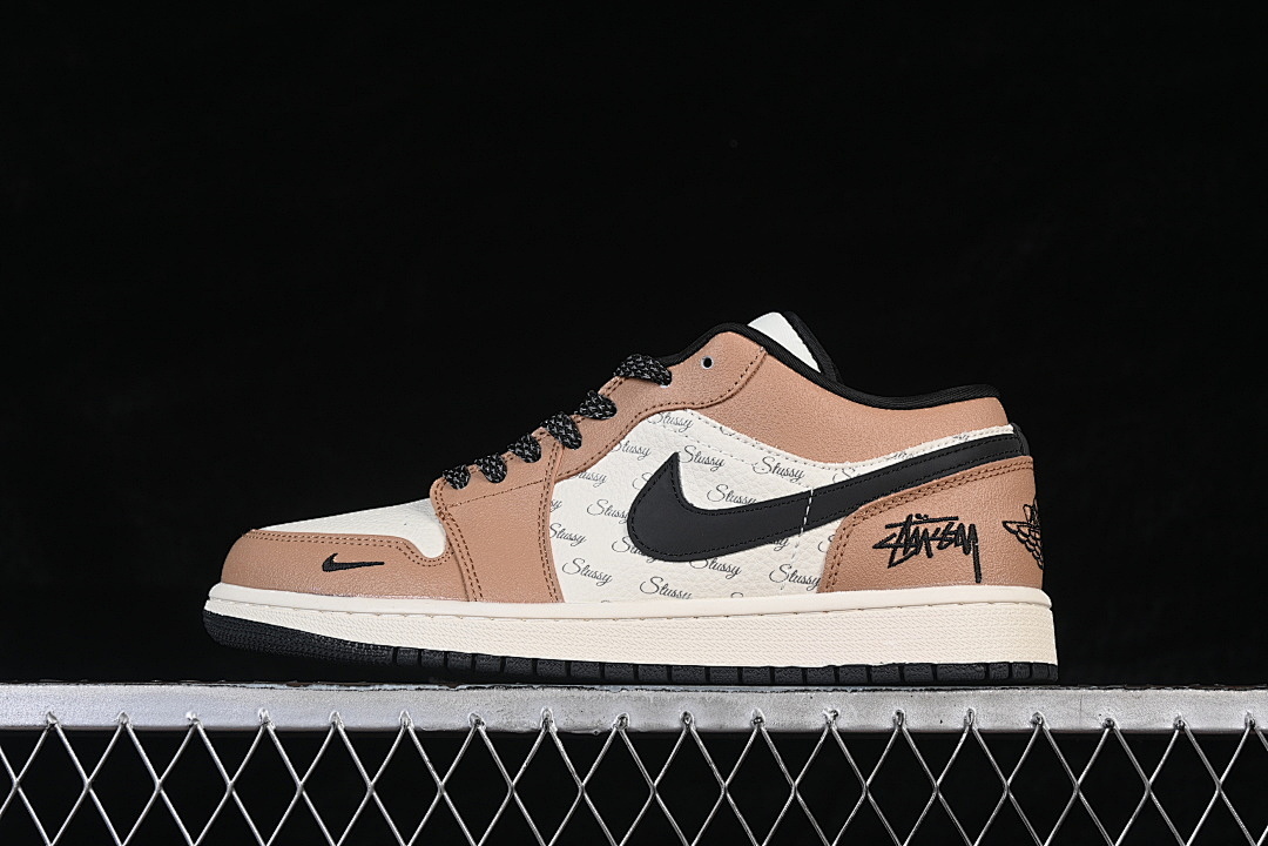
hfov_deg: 27.0
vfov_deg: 18.2
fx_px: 2641
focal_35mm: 75
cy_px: 423
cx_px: 634
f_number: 8
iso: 160
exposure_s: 1/80
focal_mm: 50
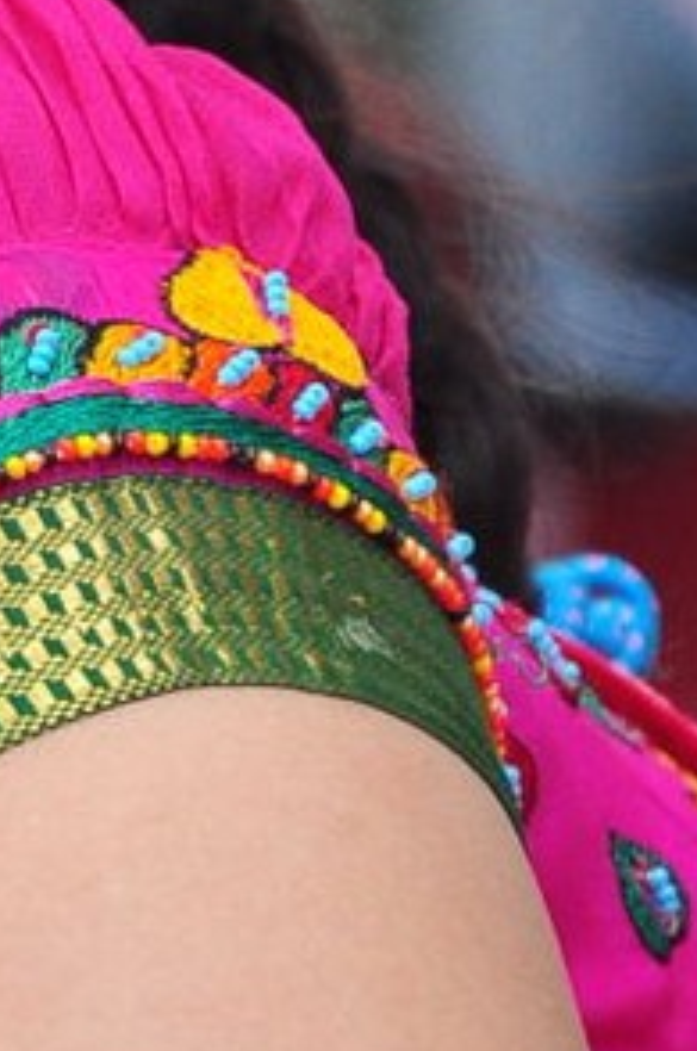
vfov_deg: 2.5
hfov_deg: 1.7
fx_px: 24090
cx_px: -247
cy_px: -320
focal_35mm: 827
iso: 500
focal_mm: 105
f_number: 5.6
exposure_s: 1/125
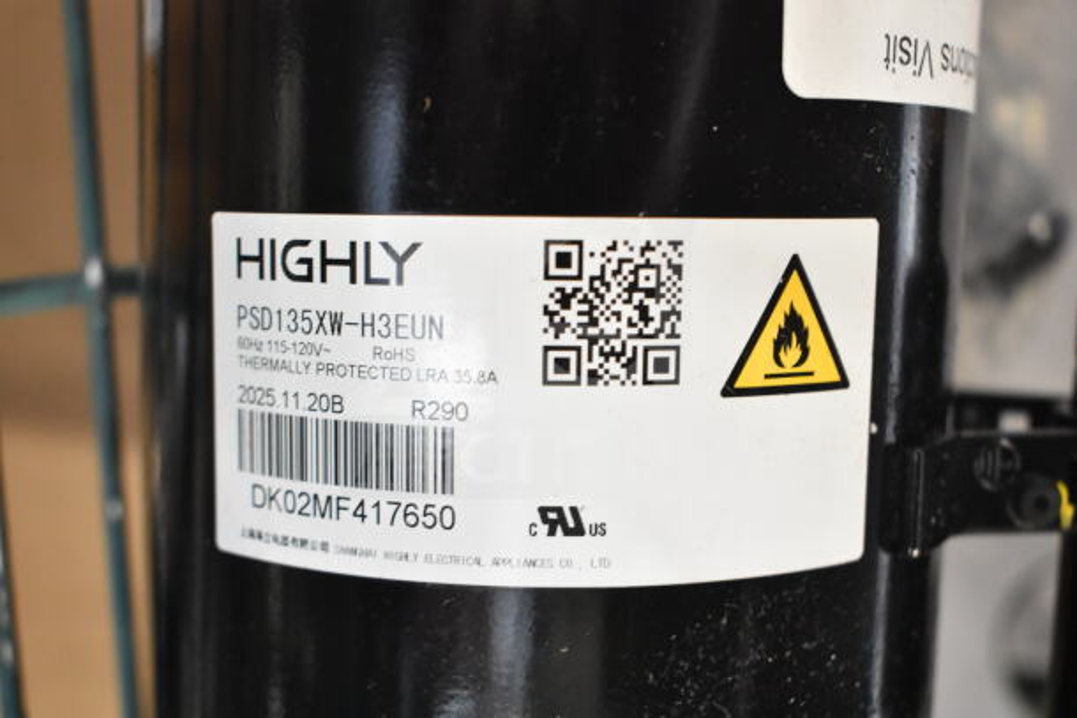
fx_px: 1391
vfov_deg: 29.0
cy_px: 359
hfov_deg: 42.3
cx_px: 538
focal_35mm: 46
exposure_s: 1/50
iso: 4000
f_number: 4.2
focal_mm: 31
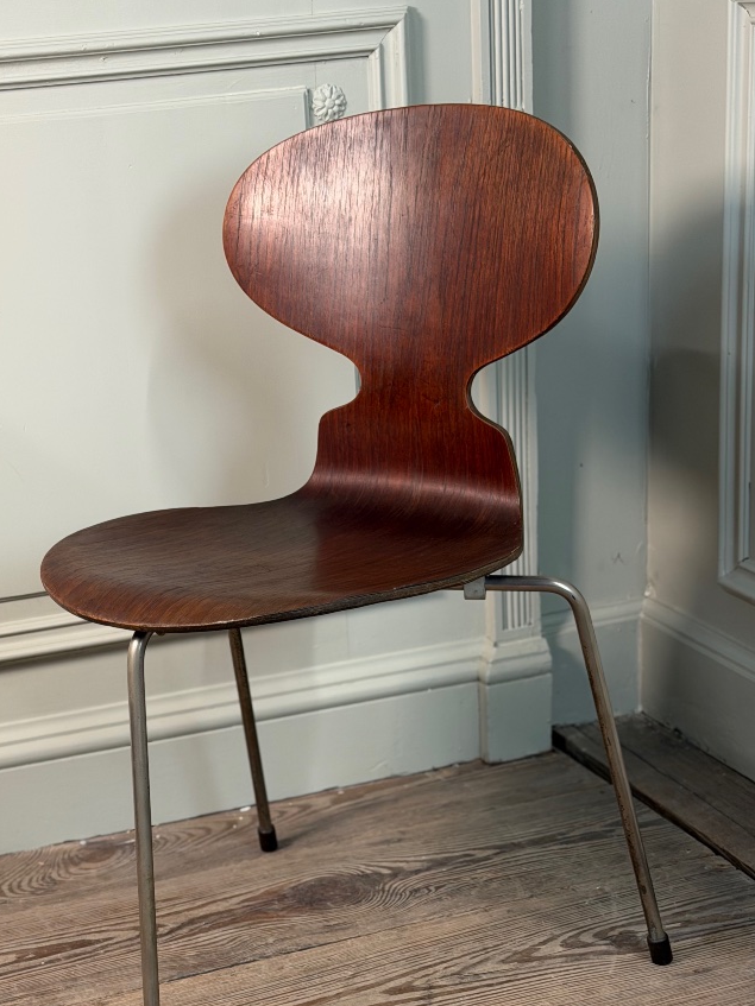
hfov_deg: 21.5
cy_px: 708
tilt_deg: -20.2
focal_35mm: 68
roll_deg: +4.7
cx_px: 244
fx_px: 1978
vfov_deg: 28.3
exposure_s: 1/50
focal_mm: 6.76
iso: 125
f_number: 1.78
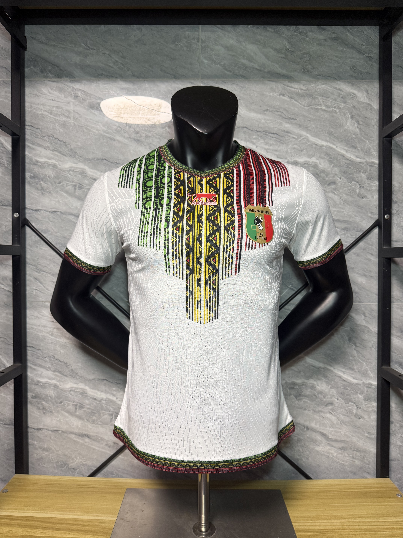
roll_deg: -0.5
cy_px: 269
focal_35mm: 24
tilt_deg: -1.2
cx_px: 202
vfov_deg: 71.6
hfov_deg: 56.8
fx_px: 373
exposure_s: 1/100
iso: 160
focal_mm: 6.76
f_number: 1.78
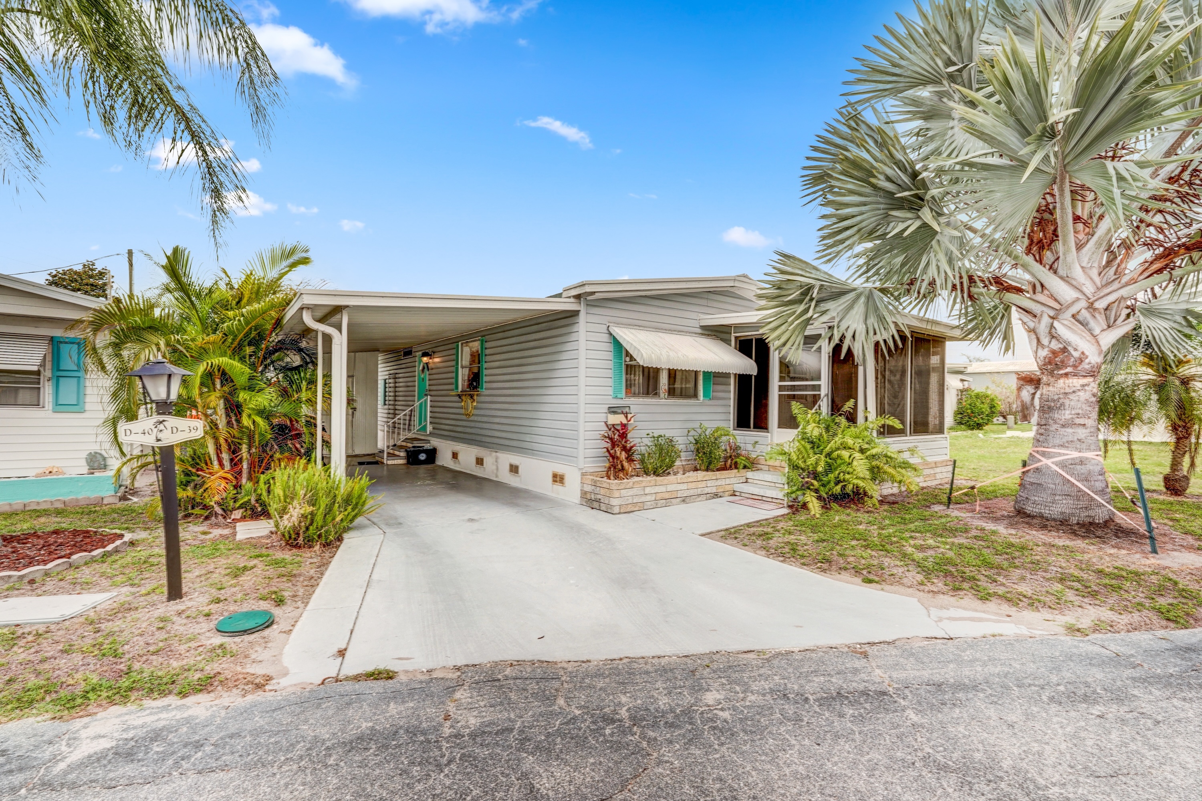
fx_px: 534
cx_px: 601
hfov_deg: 96.7
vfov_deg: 73.7
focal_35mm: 16
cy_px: 400
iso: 400
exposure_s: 1/800
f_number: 8
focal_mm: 16
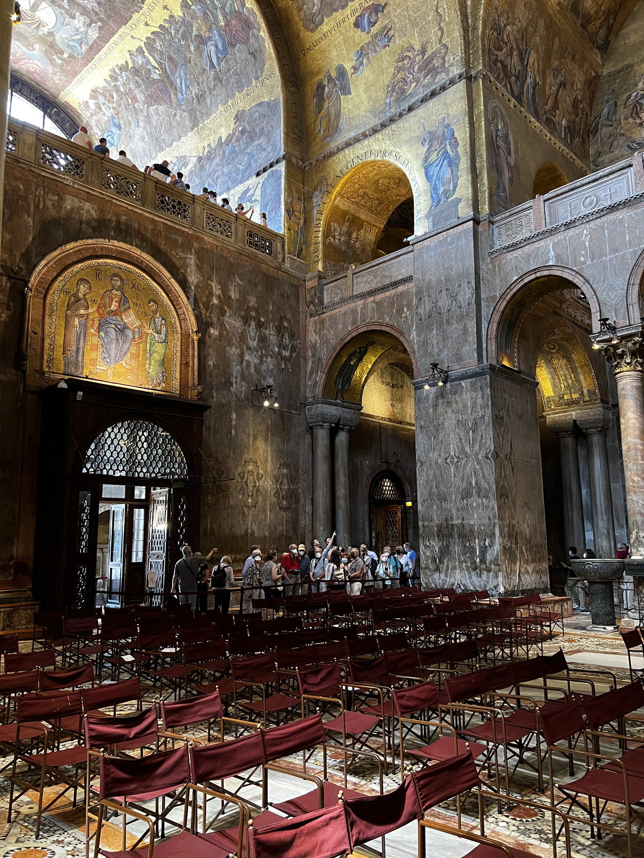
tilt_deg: +8.7
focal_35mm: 26
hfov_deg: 53.1
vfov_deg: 67.3
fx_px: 645
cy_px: 429
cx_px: 322
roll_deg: +0.9
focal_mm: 5.7
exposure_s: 1/50
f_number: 1.5
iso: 500
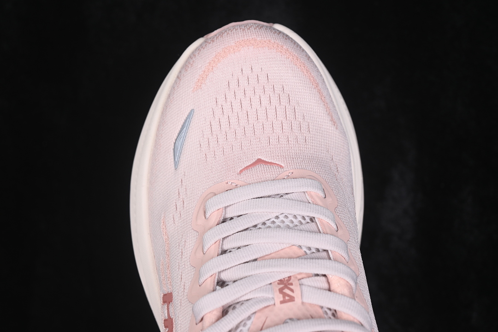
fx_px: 1037
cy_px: 166
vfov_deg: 18.2
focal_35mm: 75
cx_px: 249
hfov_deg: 27.0
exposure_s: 1/80
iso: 160
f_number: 7.1
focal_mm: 50
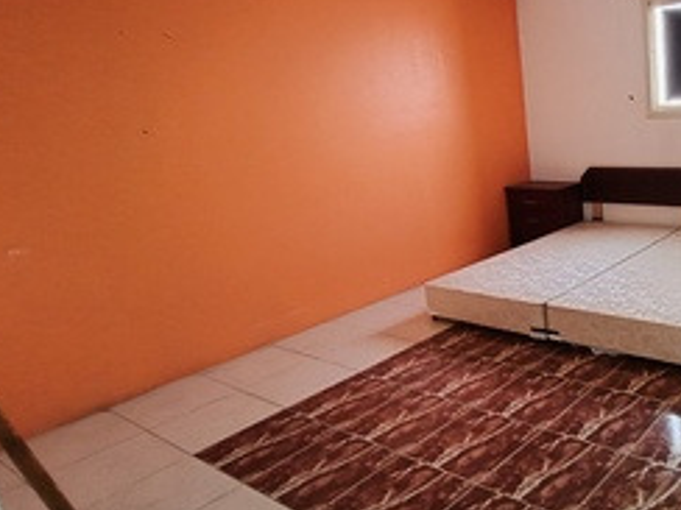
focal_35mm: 30
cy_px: 216
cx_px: 596
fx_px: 590
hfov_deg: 53.5
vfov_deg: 46.6
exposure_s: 1/11.1
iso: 800
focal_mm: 1.68
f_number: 2.2
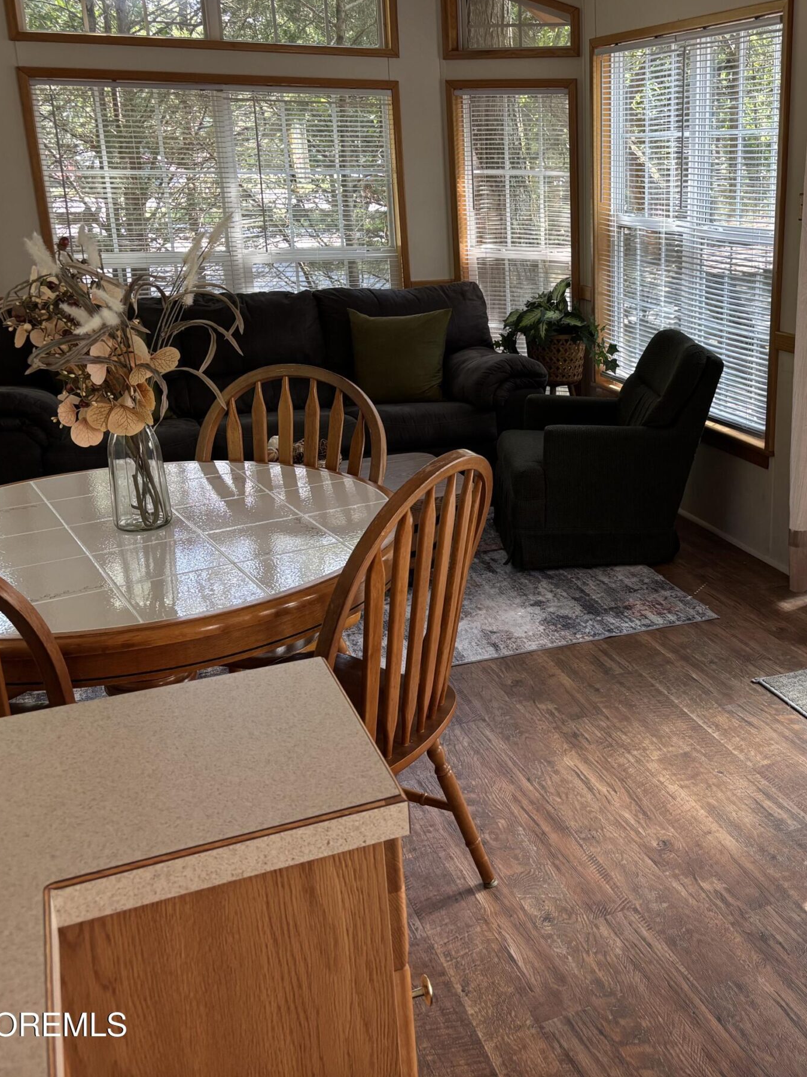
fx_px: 1150
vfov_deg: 50.1
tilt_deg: -17.0
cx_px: 625
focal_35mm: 37
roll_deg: -1.2
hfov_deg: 37.5
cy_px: 503
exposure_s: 1/121
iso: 100
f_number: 1.6
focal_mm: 5.96
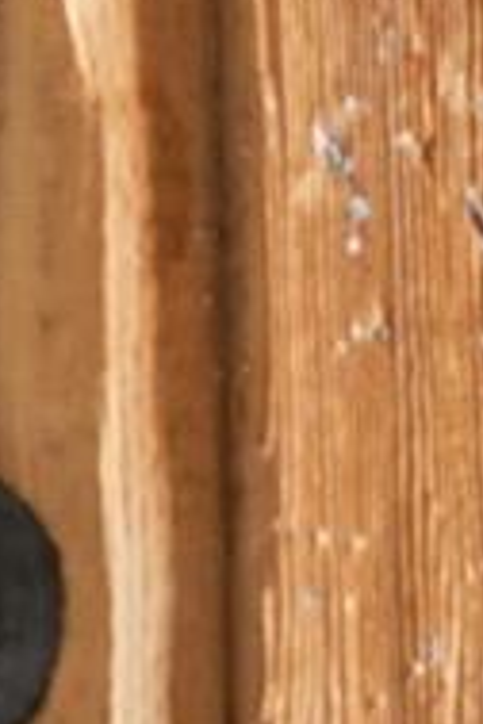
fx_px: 8512
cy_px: 605
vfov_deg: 4.9
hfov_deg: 3.1
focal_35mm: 423
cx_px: -1499
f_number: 1.8
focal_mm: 50
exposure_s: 1/60
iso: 500
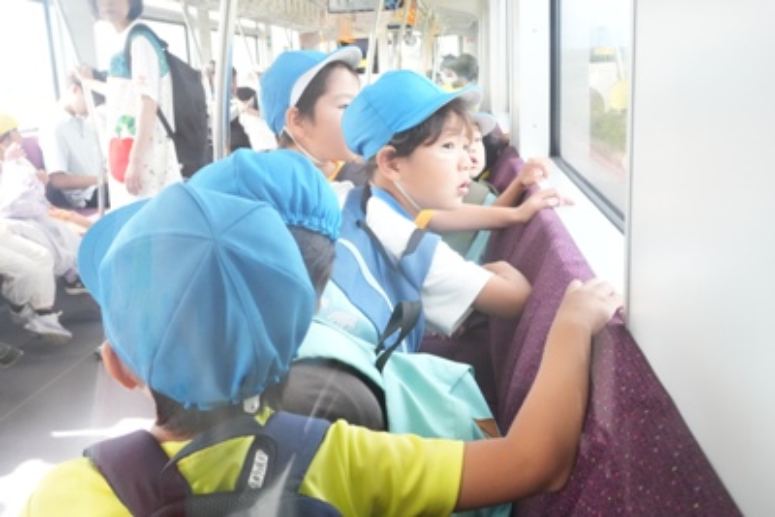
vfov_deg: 35.5
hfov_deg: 51.3
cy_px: 258
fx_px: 808
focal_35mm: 38
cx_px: 388
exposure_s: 1/400
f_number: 7.1
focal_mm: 25
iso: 6400
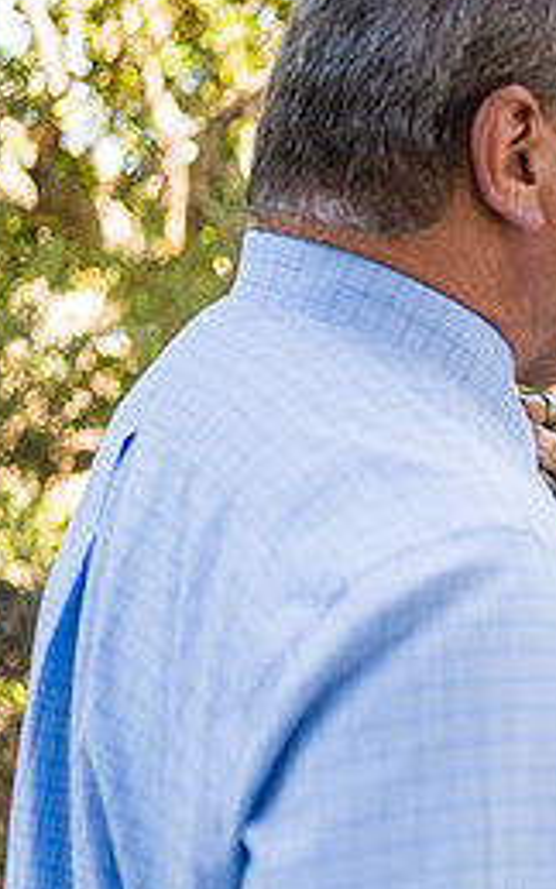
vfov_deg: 25.7
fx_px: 1938
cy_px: 582
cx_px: 783
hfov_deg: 15.3
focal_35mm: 80
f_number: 2.2
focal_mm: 35
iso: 160
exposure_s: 1/320
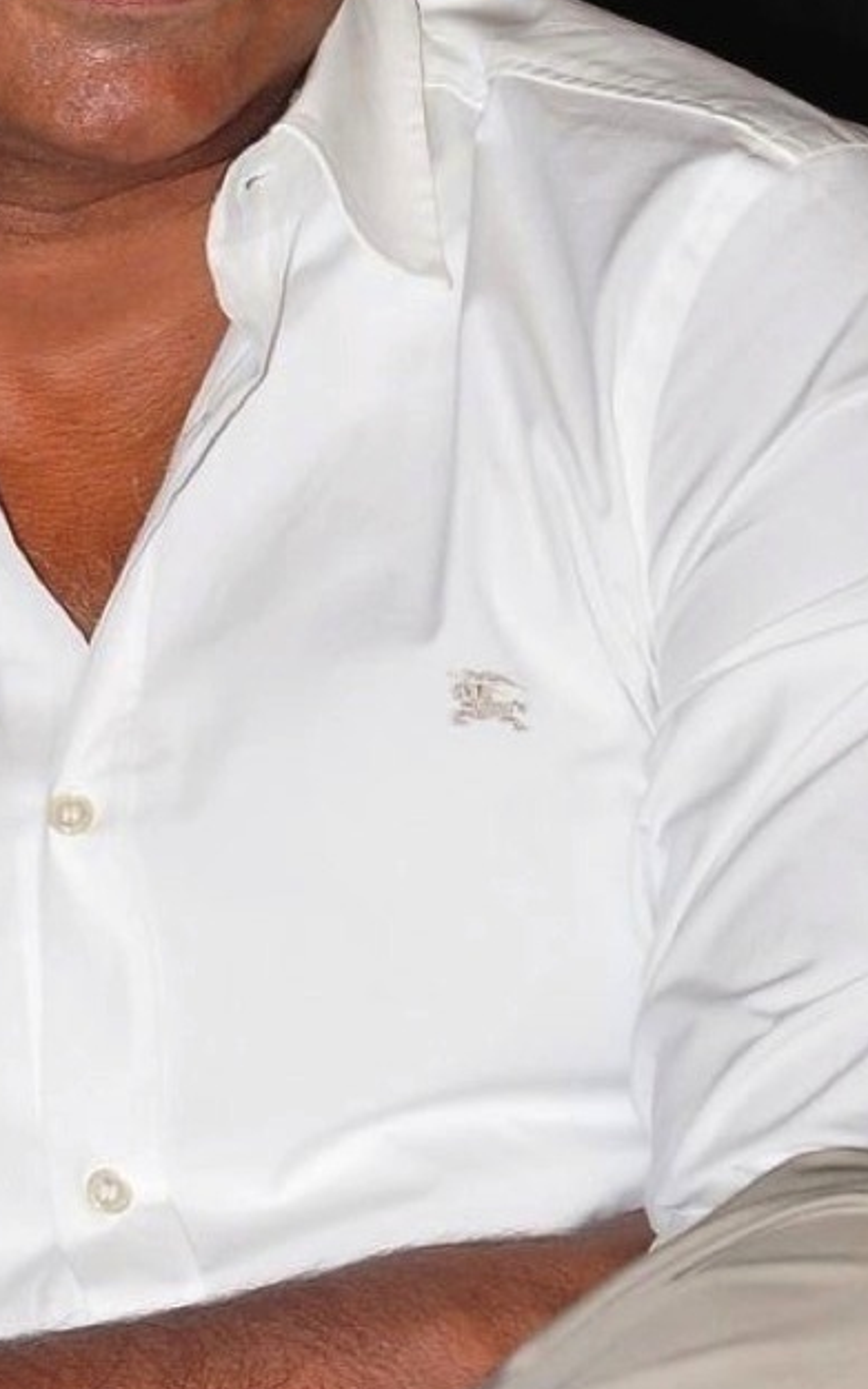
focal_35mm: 462
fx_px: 17512
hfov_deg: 2.8
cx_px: 215
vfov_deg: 4.5
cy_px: 976
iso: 500
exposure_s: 1/125
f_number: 8
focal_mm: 105
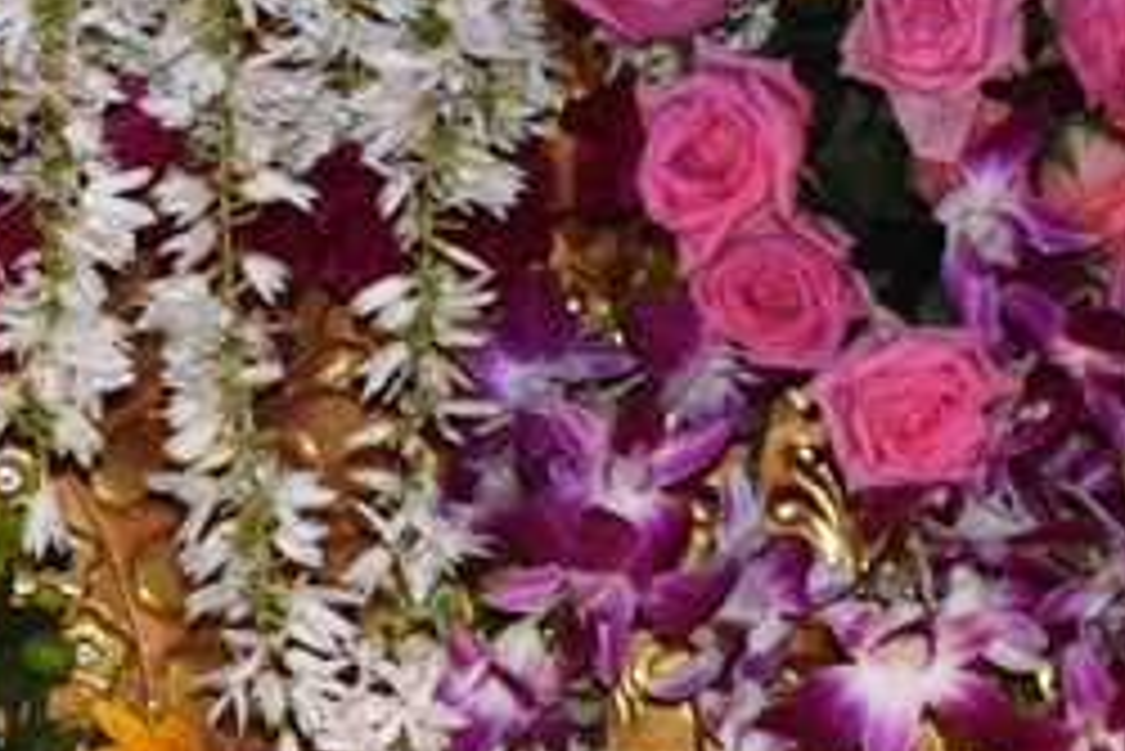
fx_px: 6910
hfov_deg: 9.1
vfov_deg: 6.1
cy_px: 1241
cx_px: -358
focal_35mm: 221
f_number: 4.8
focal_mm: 32
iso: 2200
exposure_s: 1/60
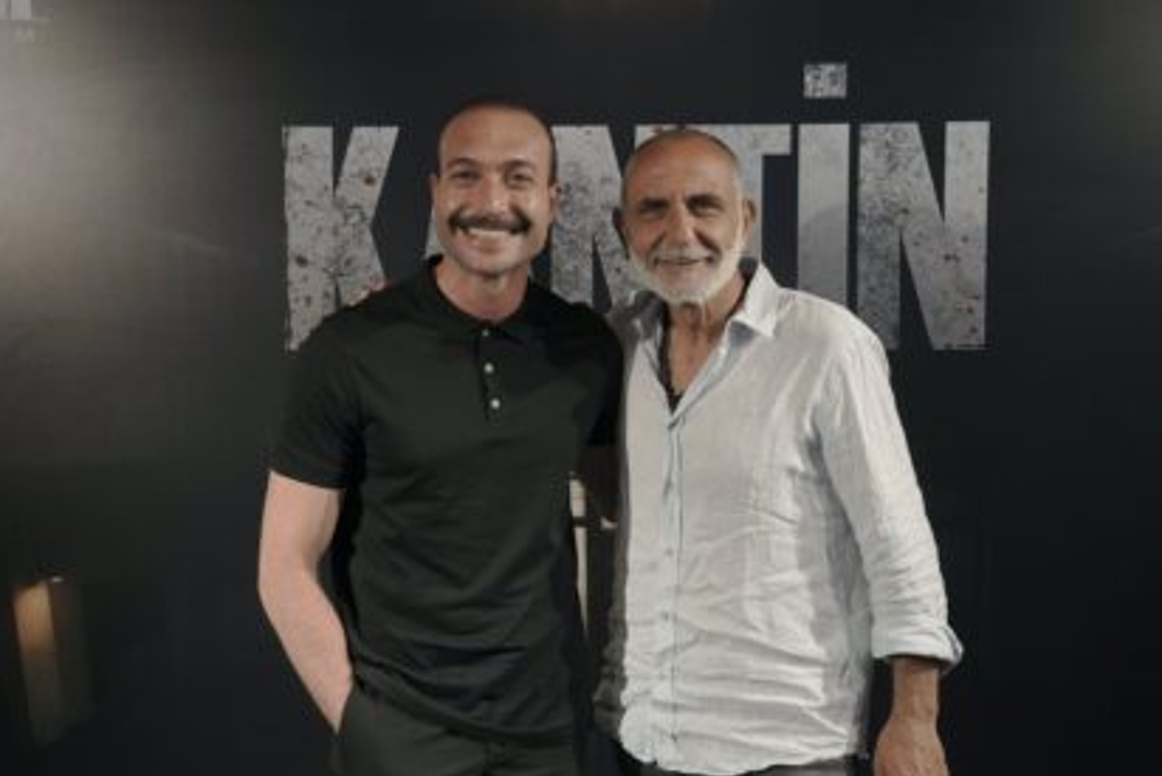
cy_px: 392
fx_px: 1679
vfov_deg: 26.0
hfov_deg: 38.2
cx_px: 578
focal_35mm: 52
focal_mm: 51
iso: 3200
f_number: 3.5
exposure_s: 1/200
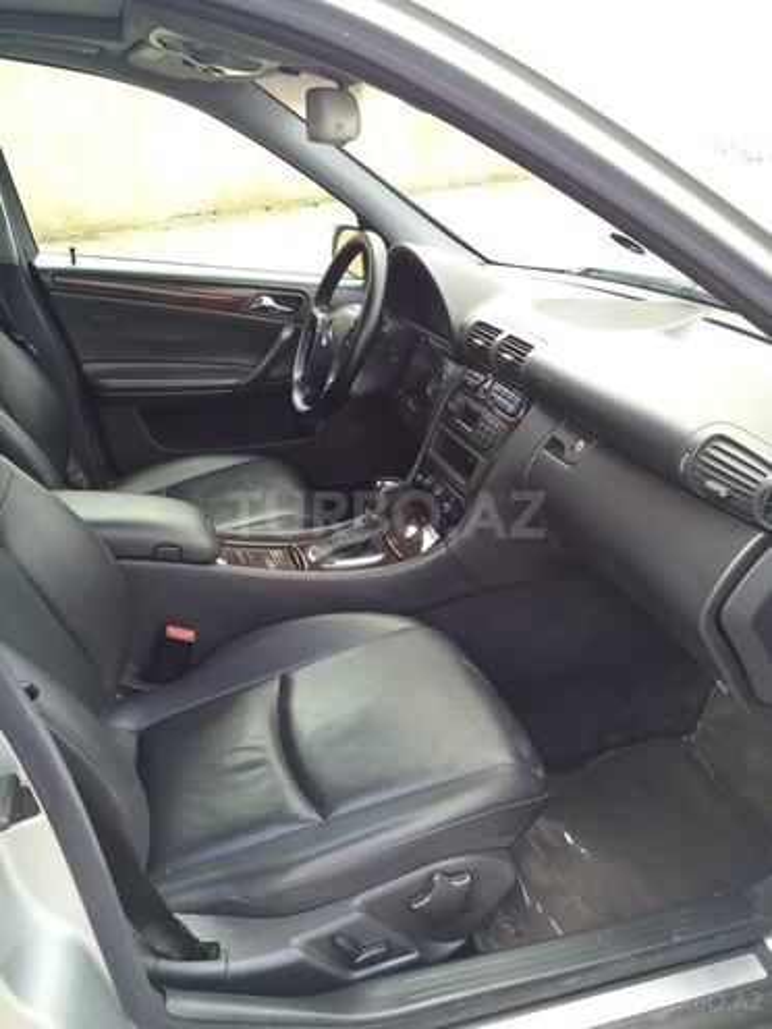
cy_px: 514
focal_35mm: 29
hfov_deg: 48.2
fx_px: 862
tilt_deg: -25.3
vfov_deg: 61.7
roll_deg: +0.3
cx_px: 386
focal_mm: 4.15
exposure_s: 1/100
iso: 50
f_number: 2.2
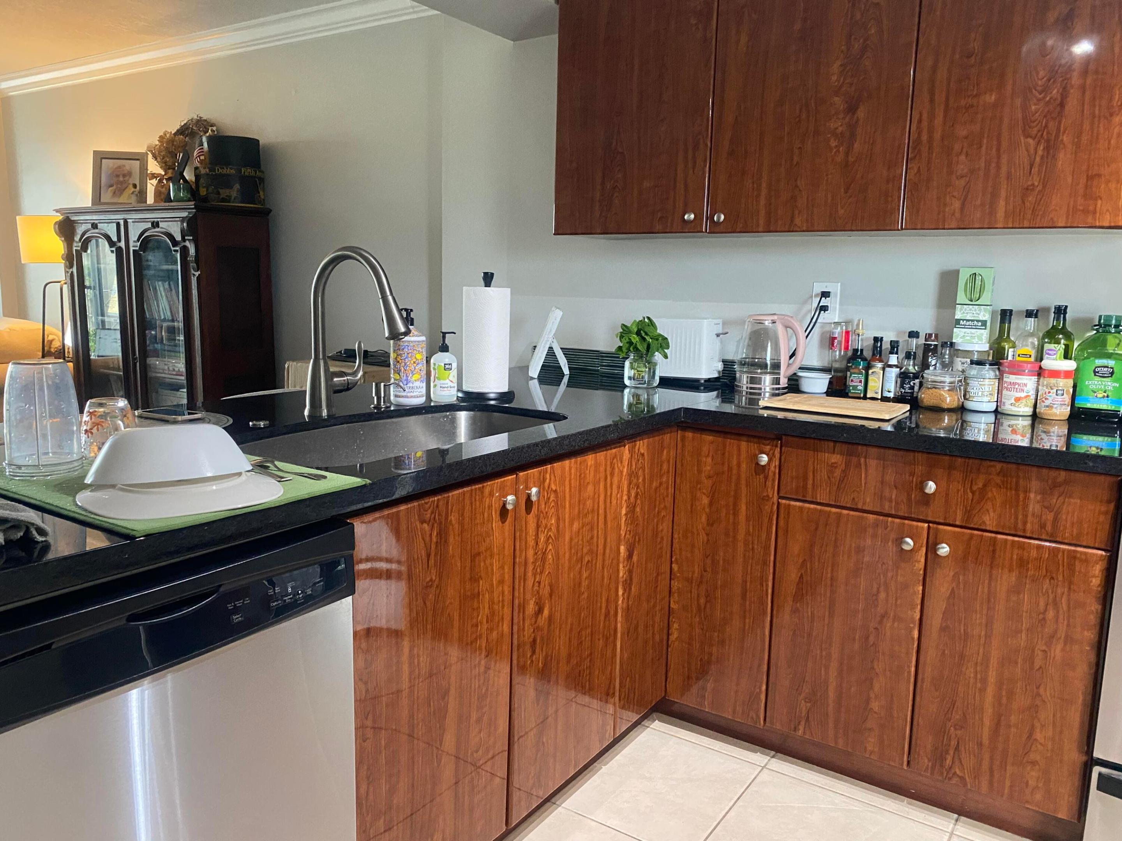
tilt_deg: -7.8
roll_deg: -2.5
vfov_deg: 53.1
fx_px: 843
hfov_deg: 67.3
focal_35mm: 26
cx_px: 561
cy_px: 420
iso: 500
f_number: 1.8
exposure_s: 1/60
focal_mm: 4.25
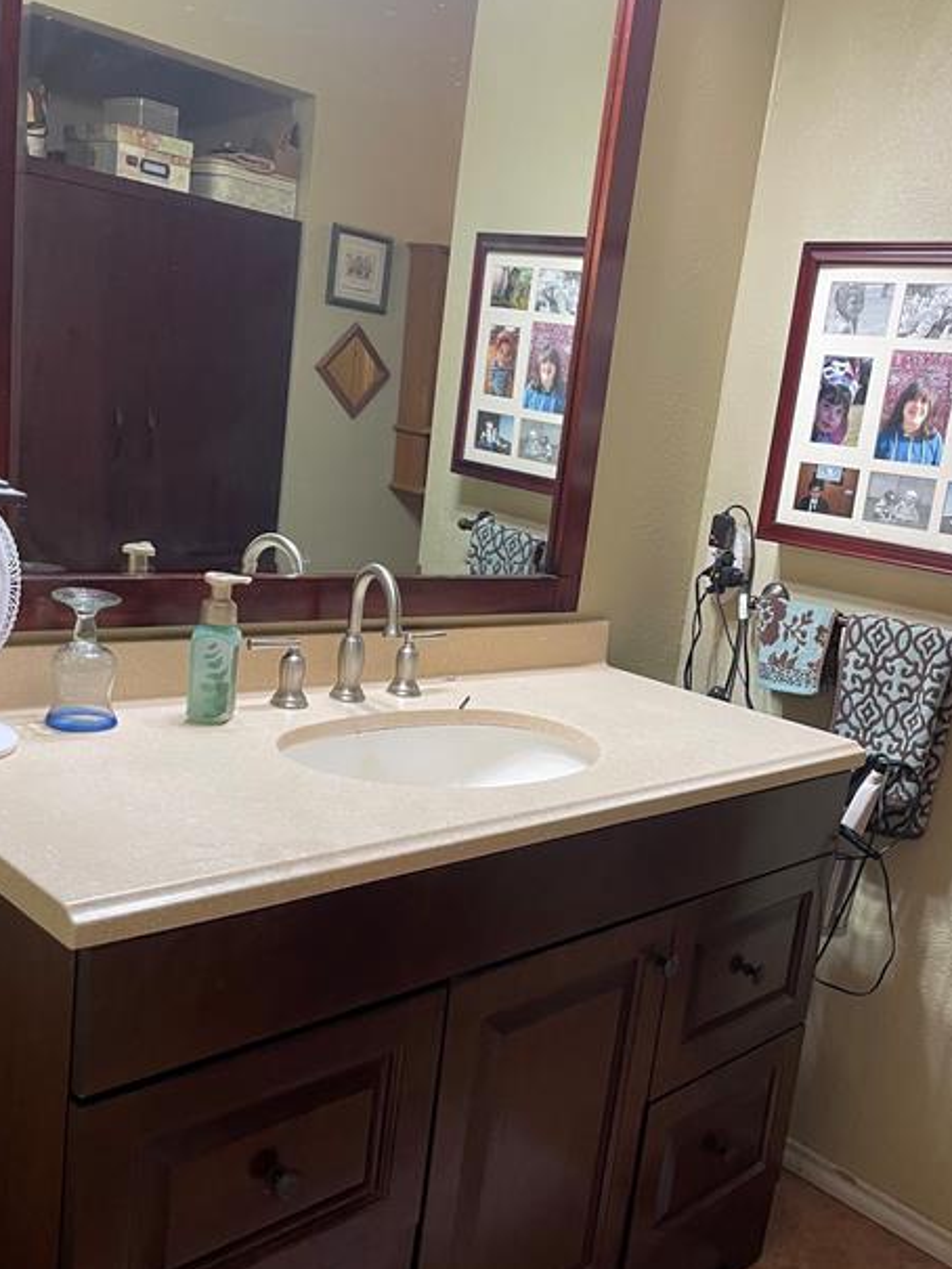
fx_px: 1210
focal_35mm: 33
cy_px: 692
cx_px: 564
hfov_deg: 42.8
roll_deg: -6.9
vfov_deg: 55.3
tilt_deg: -12.3
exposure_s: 1/60
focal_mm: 4.2
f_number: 1.6
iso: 160
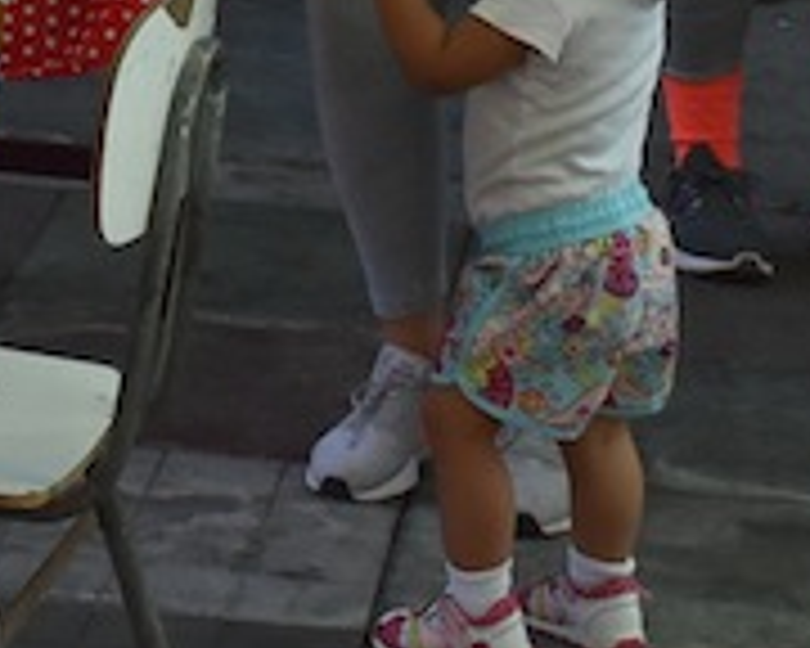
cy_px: -356
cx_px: -40
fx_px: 4866
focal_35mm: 203
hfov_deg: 9.4
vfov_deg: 7.5
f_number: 8
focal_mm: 26
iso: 800
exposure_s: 1/400
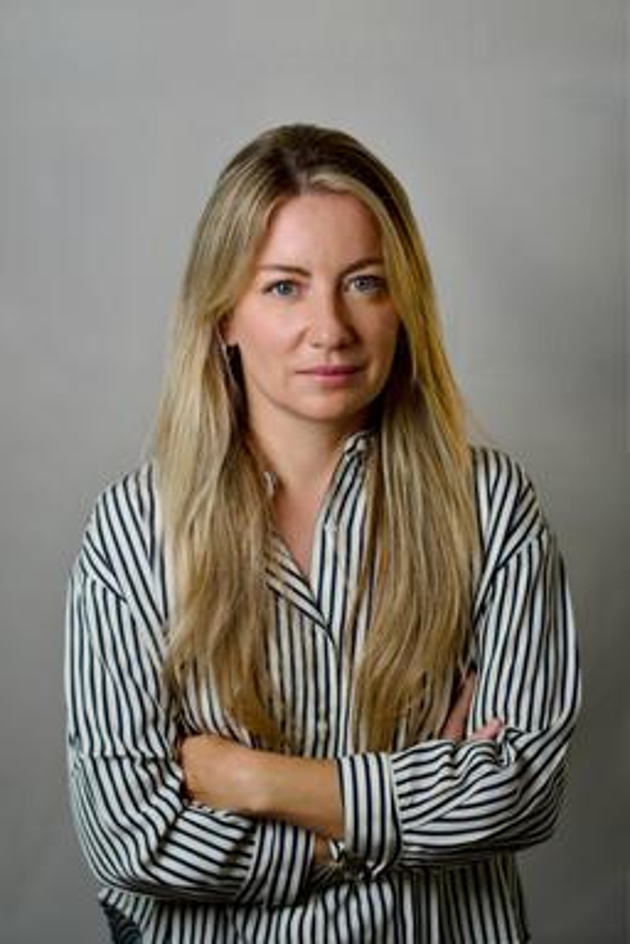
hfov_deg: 25.8
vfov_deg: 37.9
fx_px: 1378
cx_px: 315
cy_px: 472
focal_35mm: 52
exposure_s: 1/400
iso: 200
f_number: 2.2
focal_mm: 35
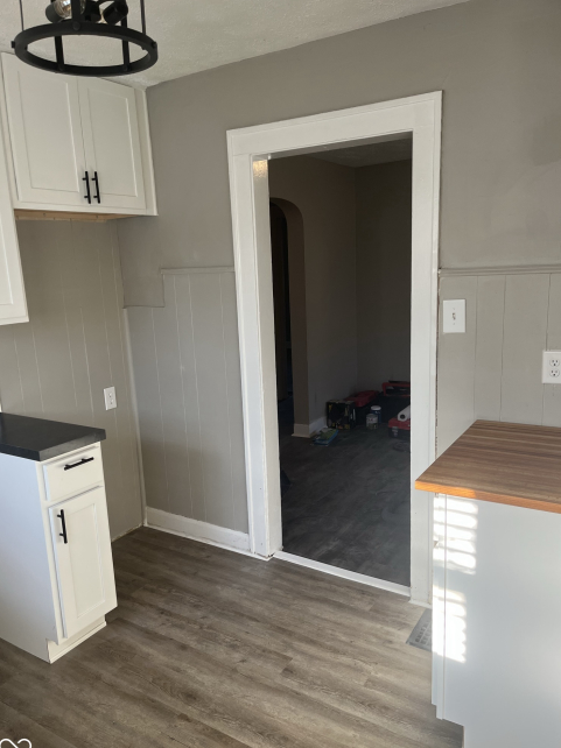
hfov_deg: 51.3
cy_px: 384
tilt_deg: -10.1
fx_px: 584
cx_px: 273
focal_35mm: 27
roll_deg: +2.3
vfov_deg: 65.3
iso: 100
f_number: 1.6
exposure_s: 1/121
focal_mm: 5.1
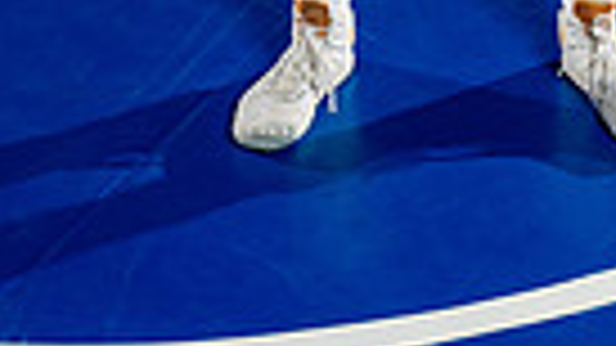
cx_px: 450
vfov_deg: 9.1
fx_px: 1911
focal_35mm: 117
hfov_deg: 18.2
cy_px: -553
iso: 125
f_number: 4
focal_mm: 34
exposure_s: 1/250
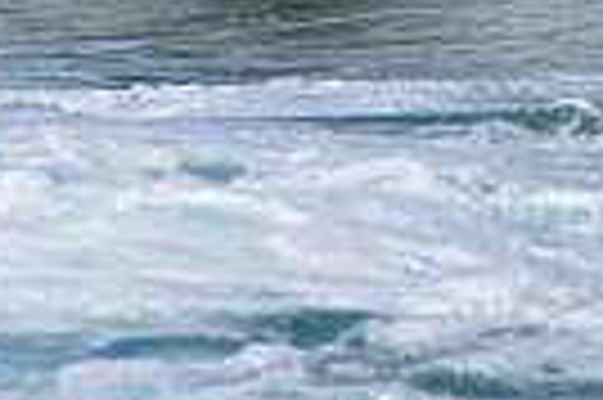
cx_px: -580
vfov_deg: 0.5
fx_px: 44367
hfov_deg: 0.8
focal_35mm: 2652
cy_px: -605
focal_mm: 500
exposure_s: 1/2000
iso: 90
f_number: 5.6
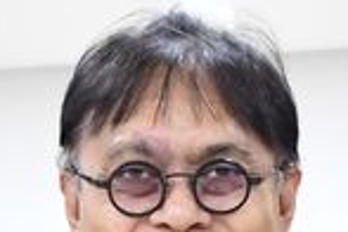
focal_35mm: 251
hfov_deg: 8.2
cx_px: 291
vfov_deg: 5.2
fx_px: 2426
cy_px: 669
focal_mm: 24
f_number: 3.8
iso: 3200
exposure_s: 1/60
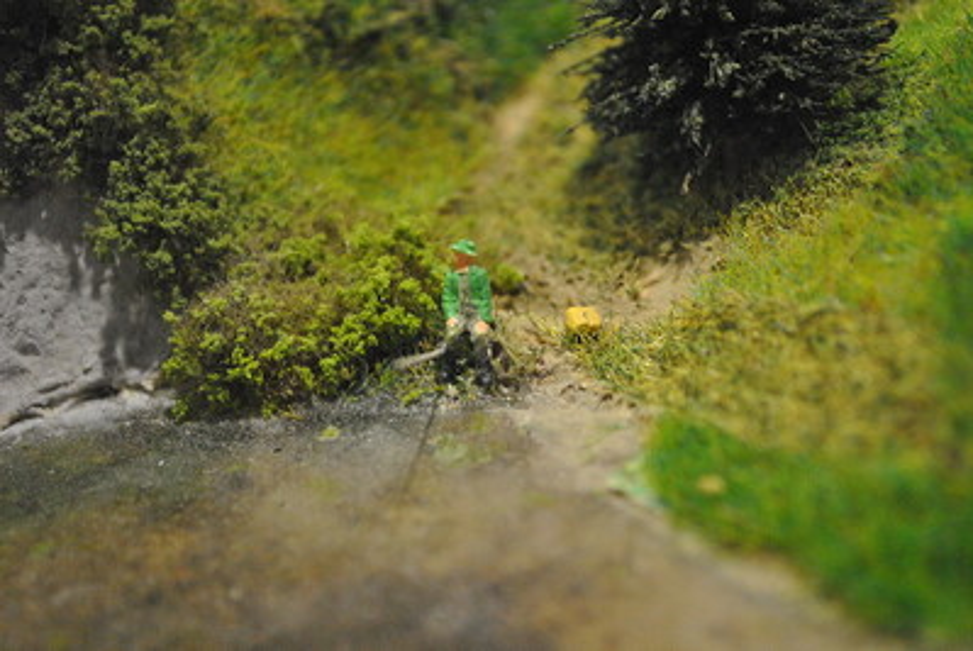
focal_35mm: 82
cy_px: 326
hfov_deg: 24.6
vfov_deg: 16.6
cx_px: 486
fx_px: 2232
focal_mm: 55
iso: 1600
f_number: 5.6
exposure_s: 1/30
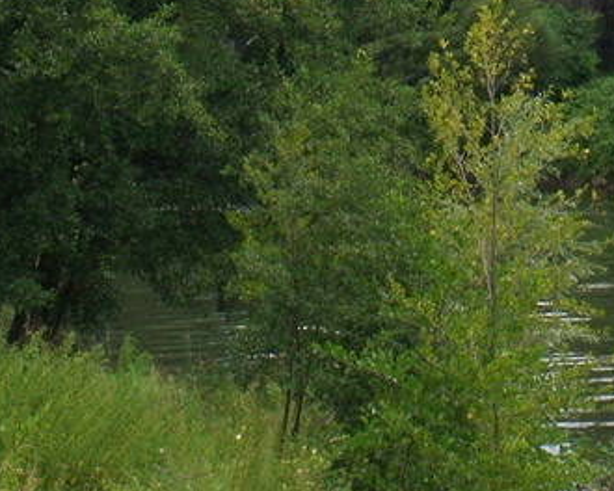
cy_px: -87
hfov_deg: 7.2
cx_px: 361
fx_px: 4906
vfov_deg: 5.7
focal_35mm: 270
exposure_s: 1/200
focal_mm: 23.7
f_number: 7.4
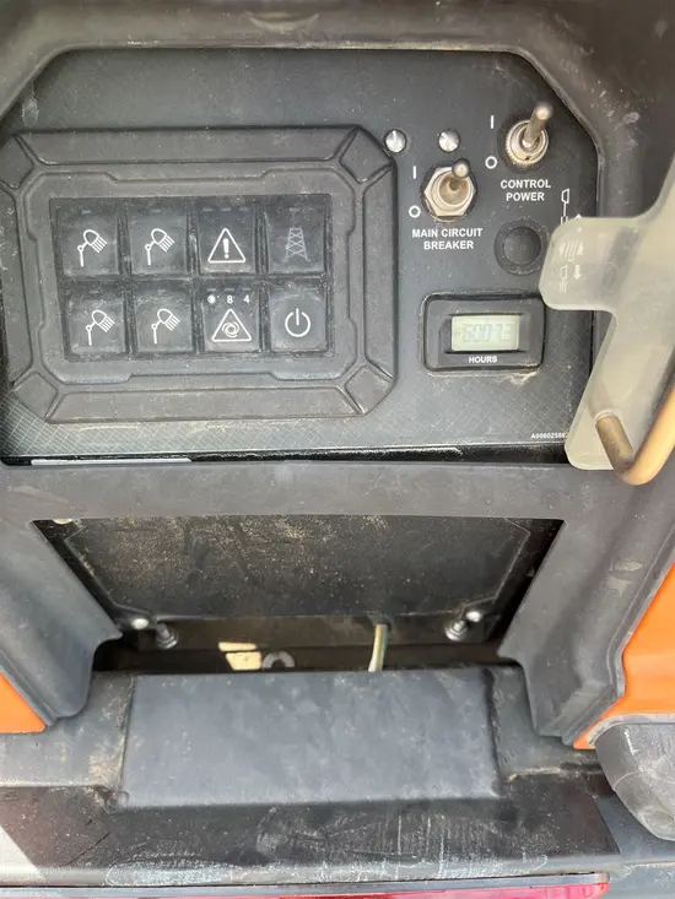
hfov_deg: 53.1
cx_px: 338
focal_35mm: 26
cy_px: 450
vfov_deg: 67.3
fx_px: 676
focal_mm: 5.1
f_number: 1.6
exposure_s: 1/154
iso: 40
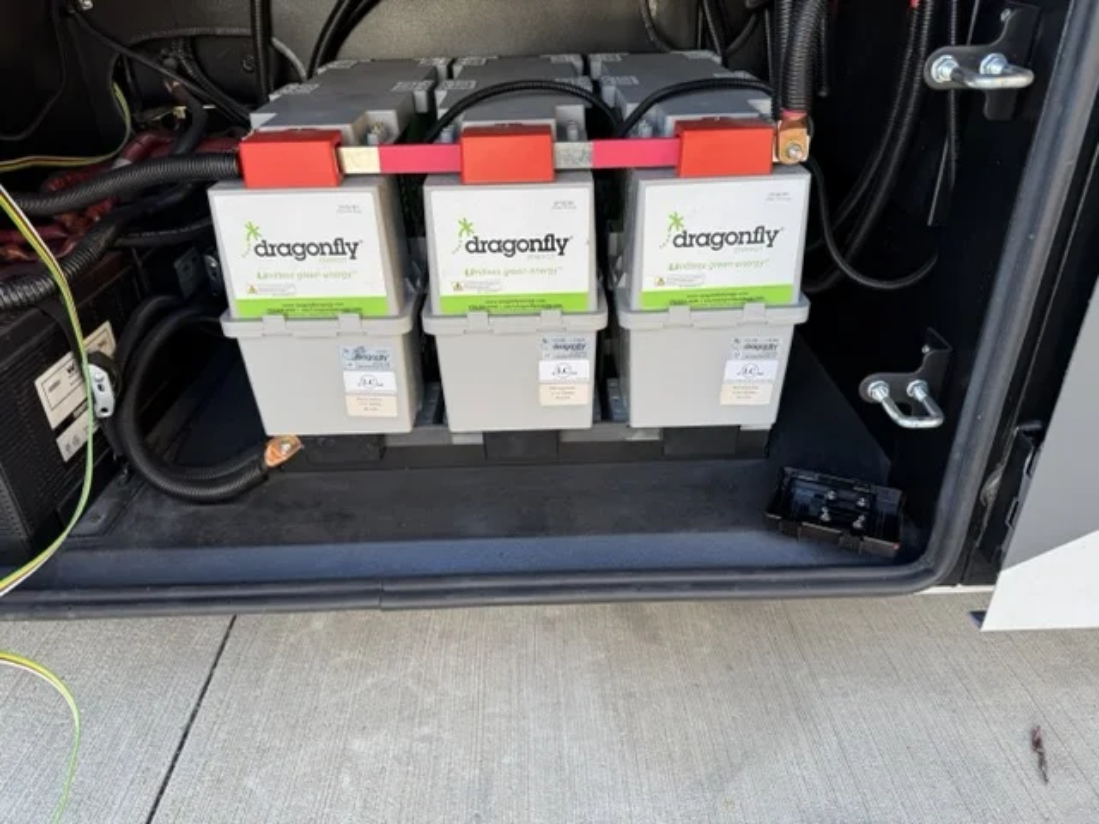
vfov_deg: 56.8
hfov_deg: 71.6
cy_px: 412
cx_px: 550
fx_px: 762
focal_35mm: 24
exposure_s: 1/174
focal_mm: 6.76
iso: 64
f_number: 1.78
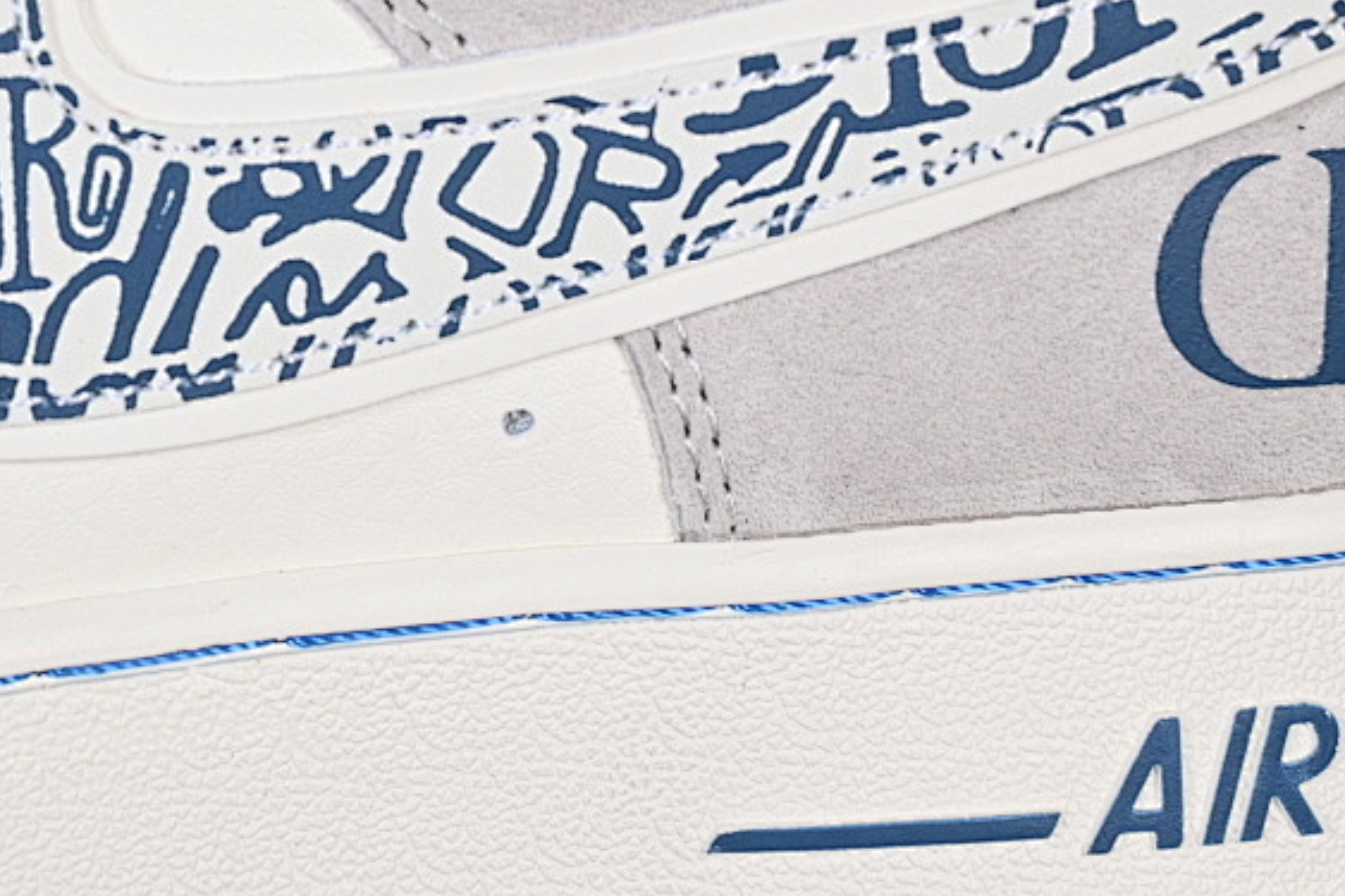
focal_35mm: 144
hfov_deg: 14.2
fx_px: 5378
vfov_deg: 9.5
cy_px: 260
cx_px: 346
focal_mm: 50
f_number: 7.1
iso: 160
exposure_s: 1/80
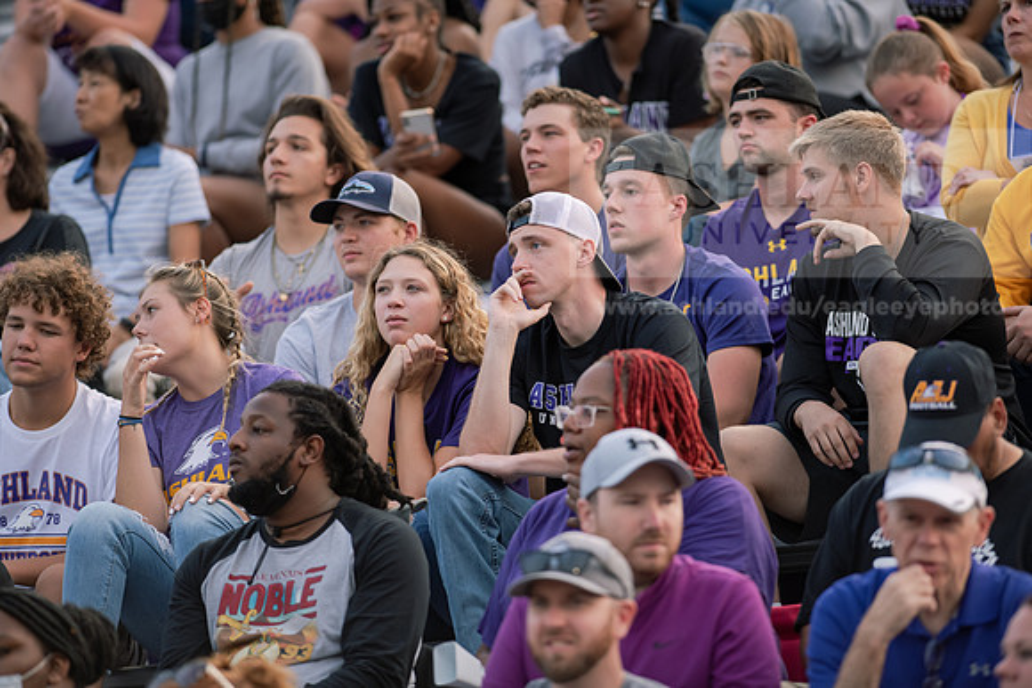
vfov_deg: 4.6
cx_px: 516
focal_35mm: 300
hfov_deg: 6.9
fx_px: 8602
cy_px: 344
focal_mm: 300
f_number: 3.5
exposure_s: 1/800
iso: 800
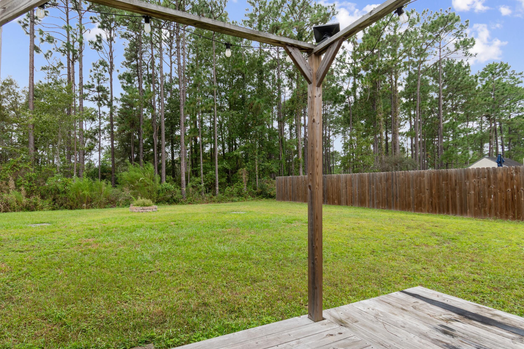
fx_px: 262
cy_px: 185
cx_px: 224
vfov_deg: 67.3
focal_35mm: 18
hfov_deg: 89.4
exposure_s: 1/40
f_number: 4.5
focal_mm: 10
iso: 100
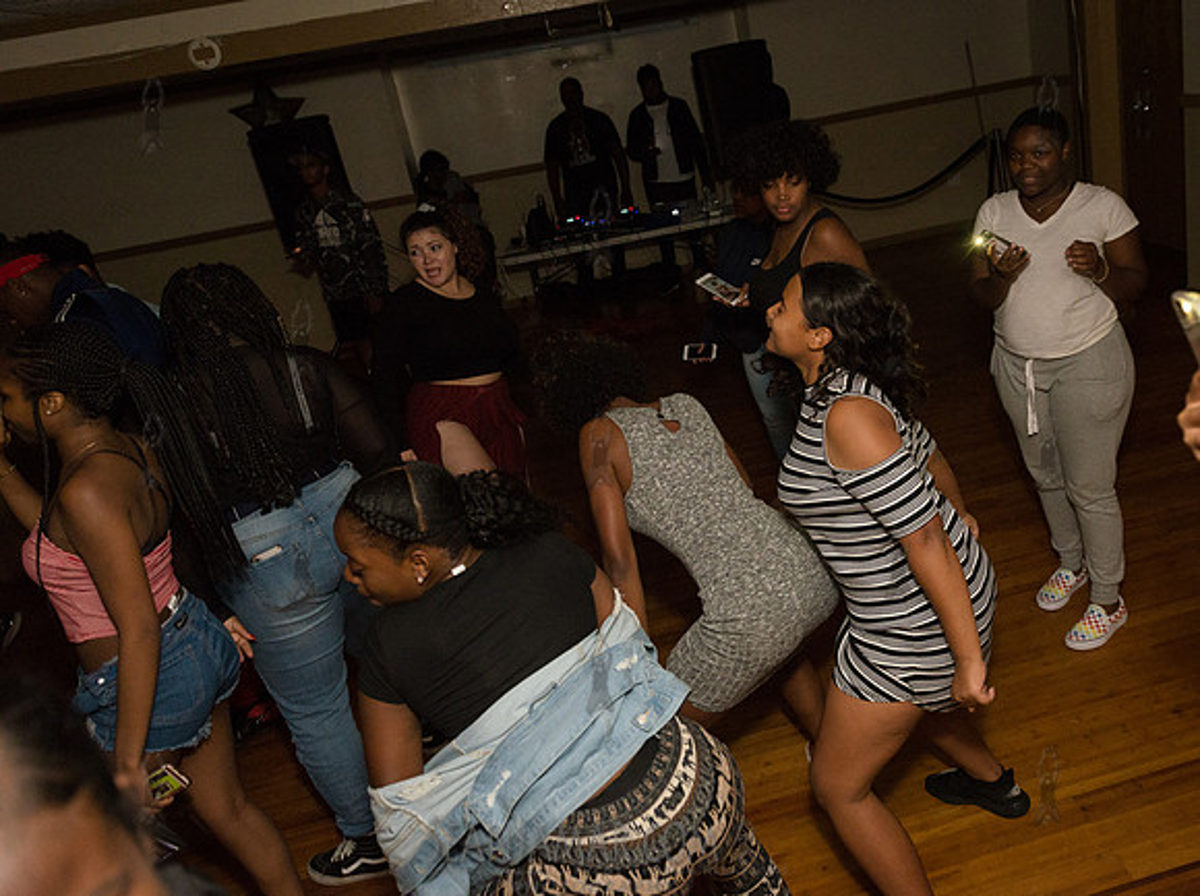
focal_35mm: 29
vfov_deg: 47.8
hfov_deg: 60.7
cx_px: 755
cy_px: 392
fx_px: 1008
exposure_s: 1/320
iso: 2500
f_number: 3.5
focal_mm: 24
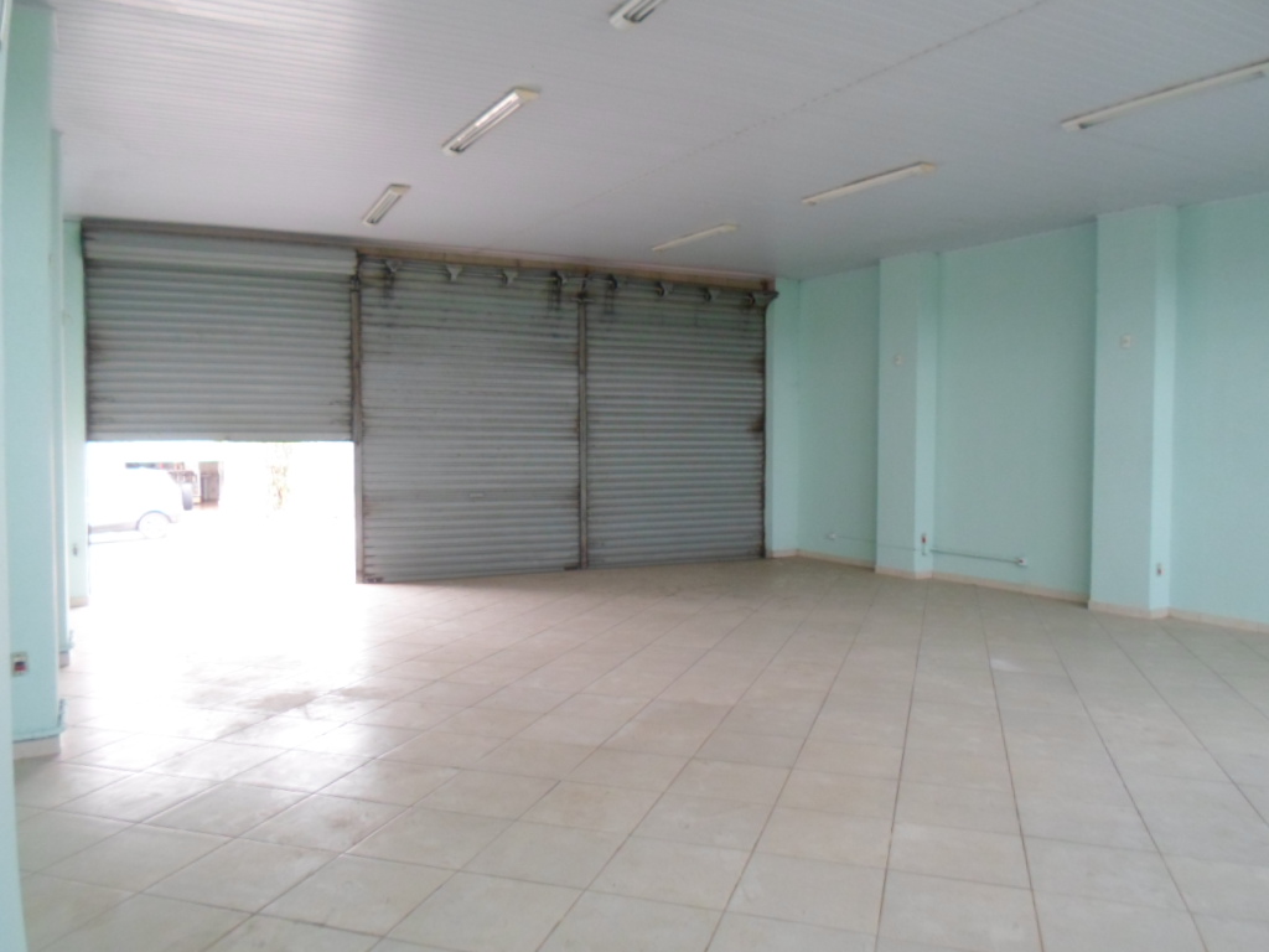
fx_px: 916
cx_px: 634
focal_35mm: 25
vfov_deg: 54.9
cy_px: 476
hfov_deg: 69.4
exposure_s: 1/30
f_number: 2.5
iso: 160
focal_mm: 4.5
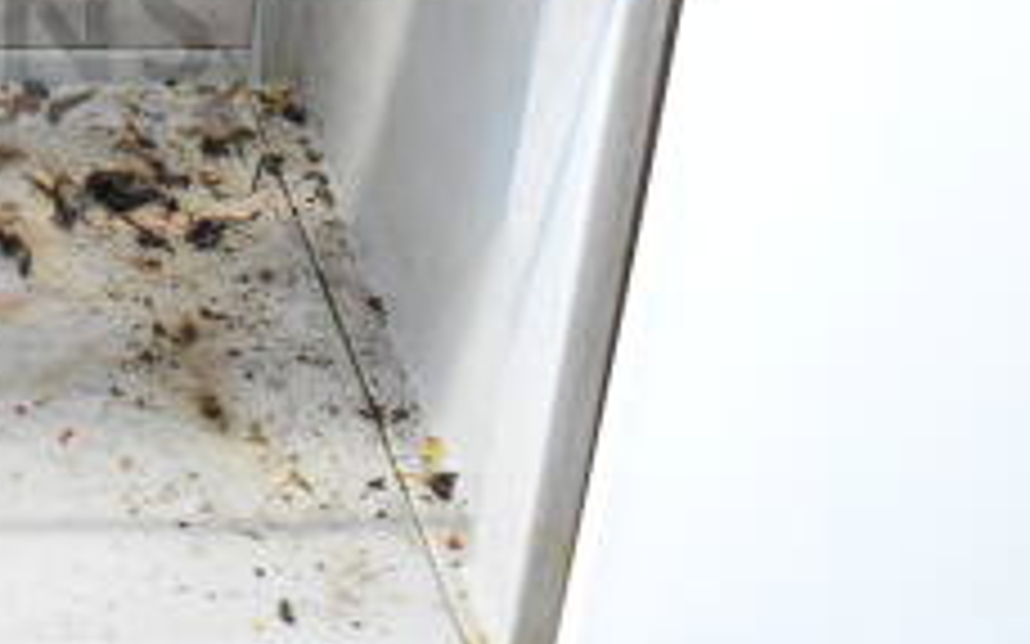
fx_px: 2395
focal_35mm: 85
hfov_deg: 22.2
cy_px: -232
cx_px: -247
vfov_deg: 14.5
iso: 7200
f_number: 3.8
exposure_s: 1/30
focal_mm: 21
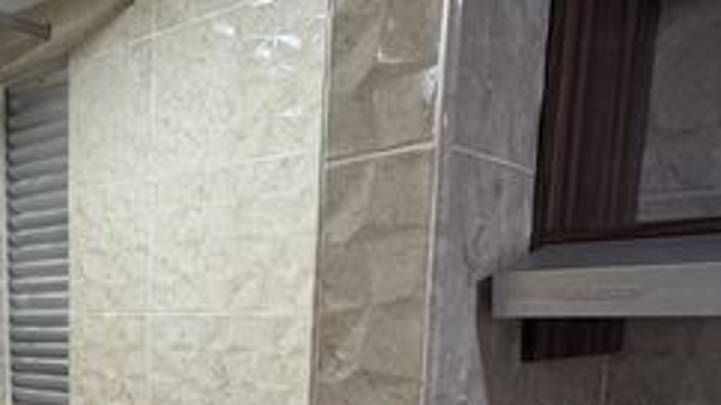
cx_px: 45
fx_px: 803
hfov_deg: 43.3
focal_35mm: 42
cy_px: 439
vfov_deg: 26.3
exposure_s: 1/120
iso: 250
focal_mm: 2.22
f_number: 2.2
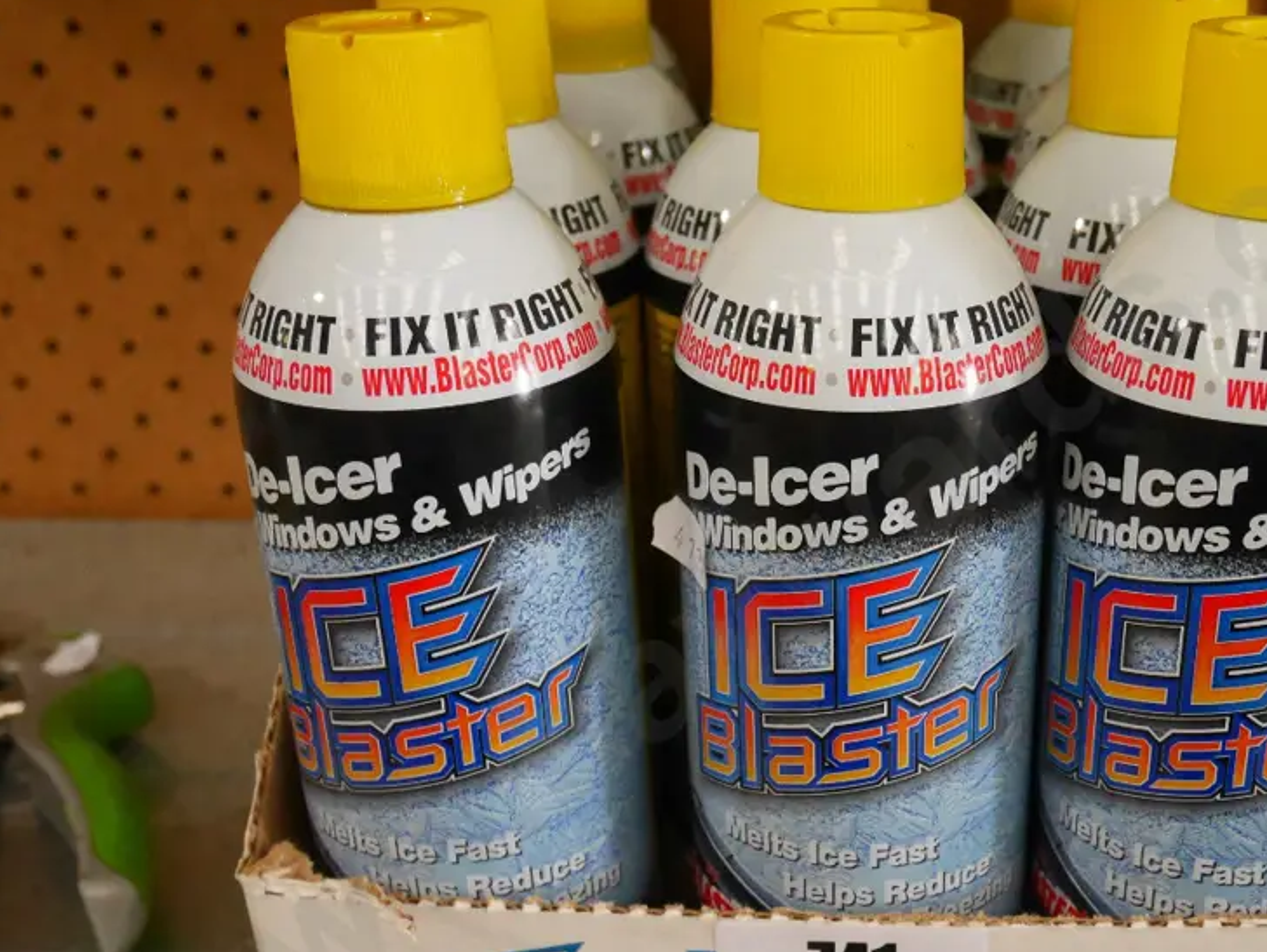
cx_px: 863
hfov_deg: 41.4
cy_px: 532
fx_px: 1648
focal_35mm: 45
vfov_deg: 32.2
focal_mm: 16
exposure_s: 1/125
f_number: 4
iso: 3200
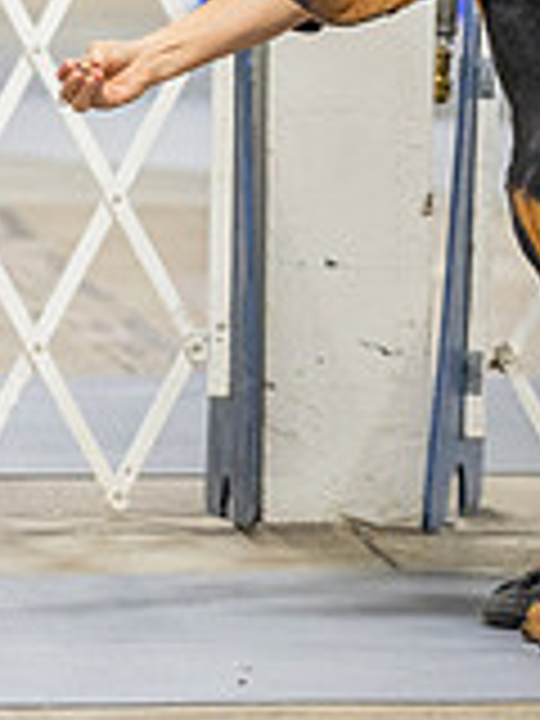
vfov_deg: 3.4
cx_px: 441
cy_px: -16
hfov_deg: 2.6
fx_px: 12085
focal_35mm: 581
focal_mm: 167
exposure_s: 1/200
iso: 3200
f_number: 2.8
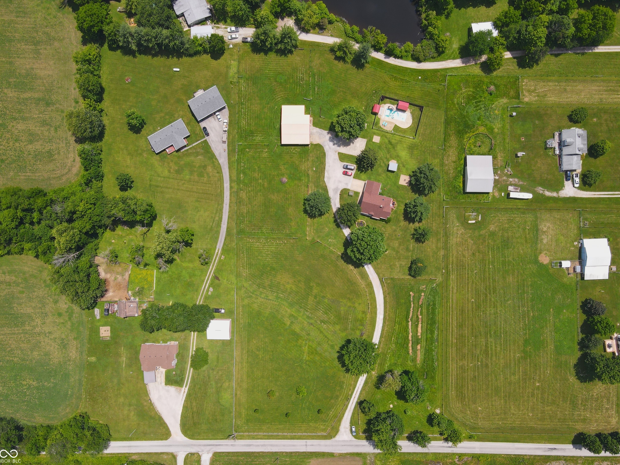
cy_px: 226
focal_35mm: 25
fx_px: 448
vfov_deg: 54.9
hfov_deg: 69.4
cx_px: 313
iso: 100
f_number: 2.8
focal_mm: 4.5
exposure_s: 1/640
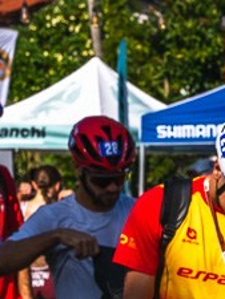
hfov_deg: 6.7
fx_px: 1706
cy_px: 354
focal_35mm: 197
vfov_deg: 9.9
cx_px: 707
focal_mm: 36
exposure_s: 1/3200
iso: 320
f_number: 6.3
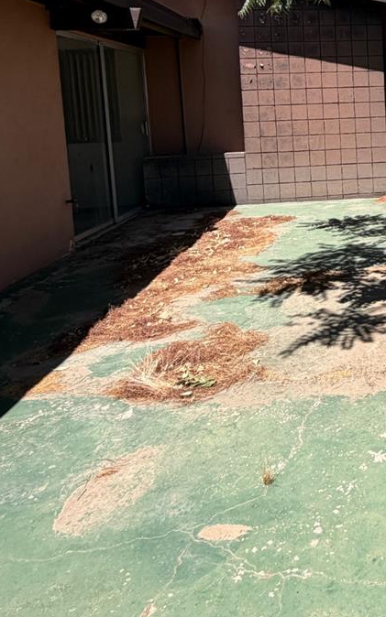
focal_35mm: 33
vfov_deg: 55.2
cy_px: 149
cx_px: 446
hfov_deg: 32.6
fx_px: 556
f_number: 2.2
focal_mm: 2.22
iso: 32
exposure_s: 1/770
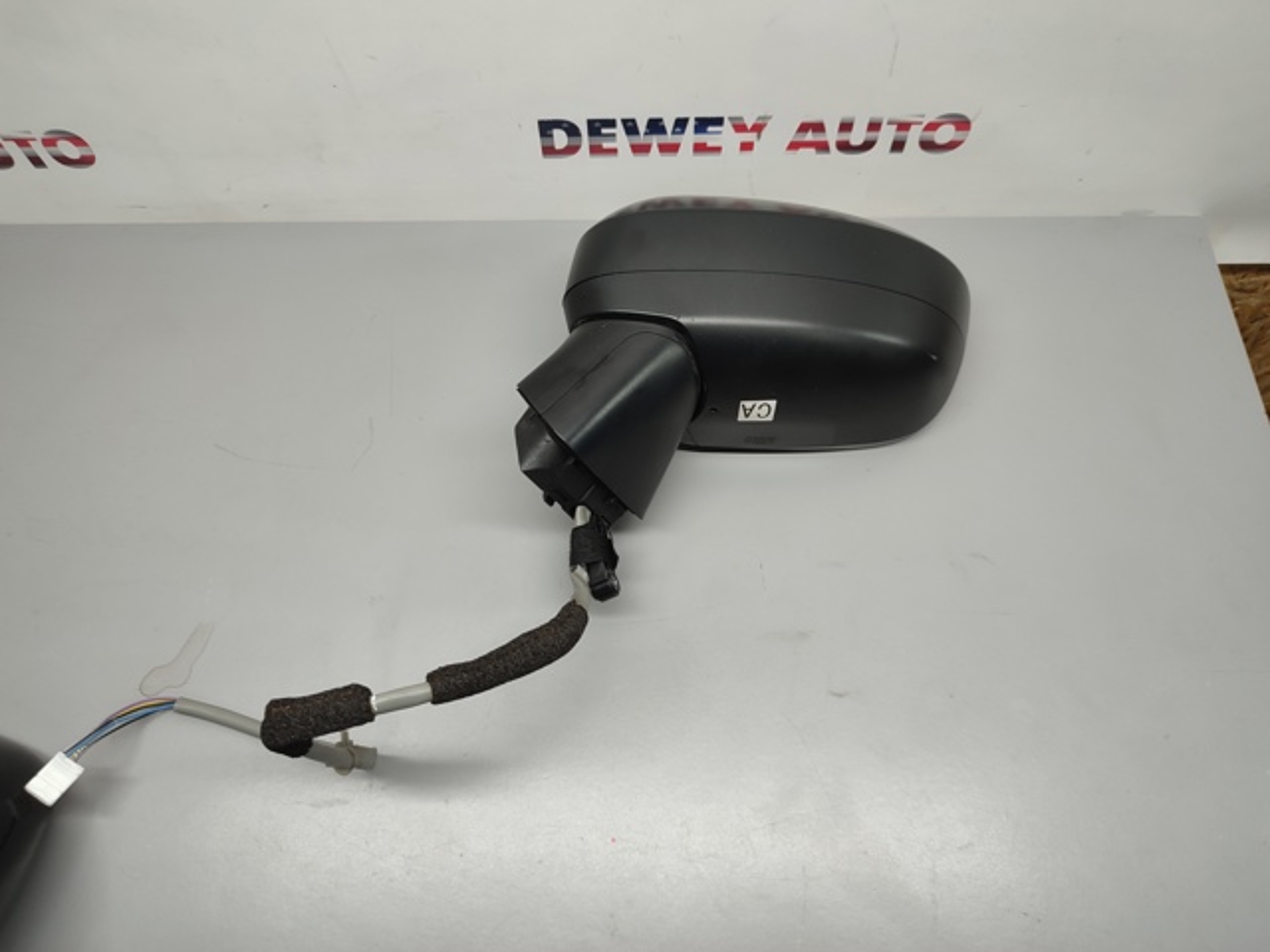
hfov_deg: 71.6
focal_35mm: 24
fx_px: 881
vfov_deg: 56.8
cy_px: 476
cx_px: 635
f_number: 1.89
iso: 262
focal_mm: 5.89
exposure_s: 1/33
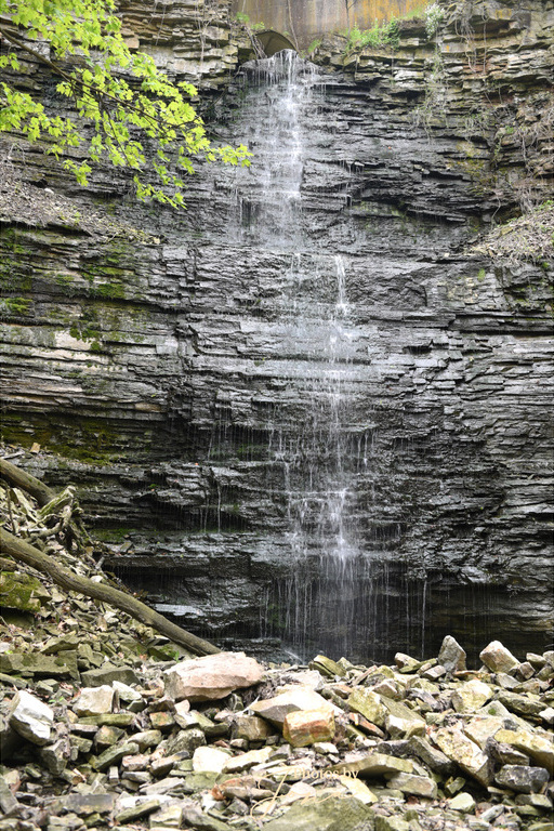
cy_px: 416
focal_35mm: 35
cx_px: 277
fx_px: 808
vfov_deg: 54.4
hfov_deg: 37.9
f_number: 4.5
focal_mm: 35
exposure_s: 1/30
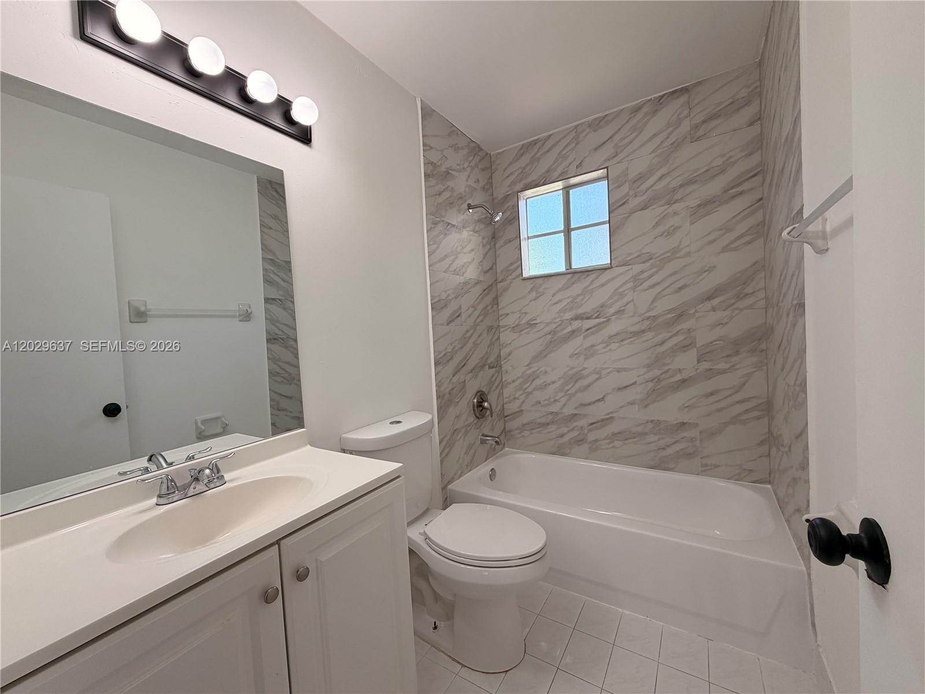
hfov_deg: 102.1
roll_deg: +3.1
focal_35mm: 14
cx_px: 462
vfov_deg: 85.7
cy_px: 347
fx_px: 374
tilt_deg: -2.2
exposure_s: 1/120
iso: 80
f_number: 2.2
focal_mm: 2.22
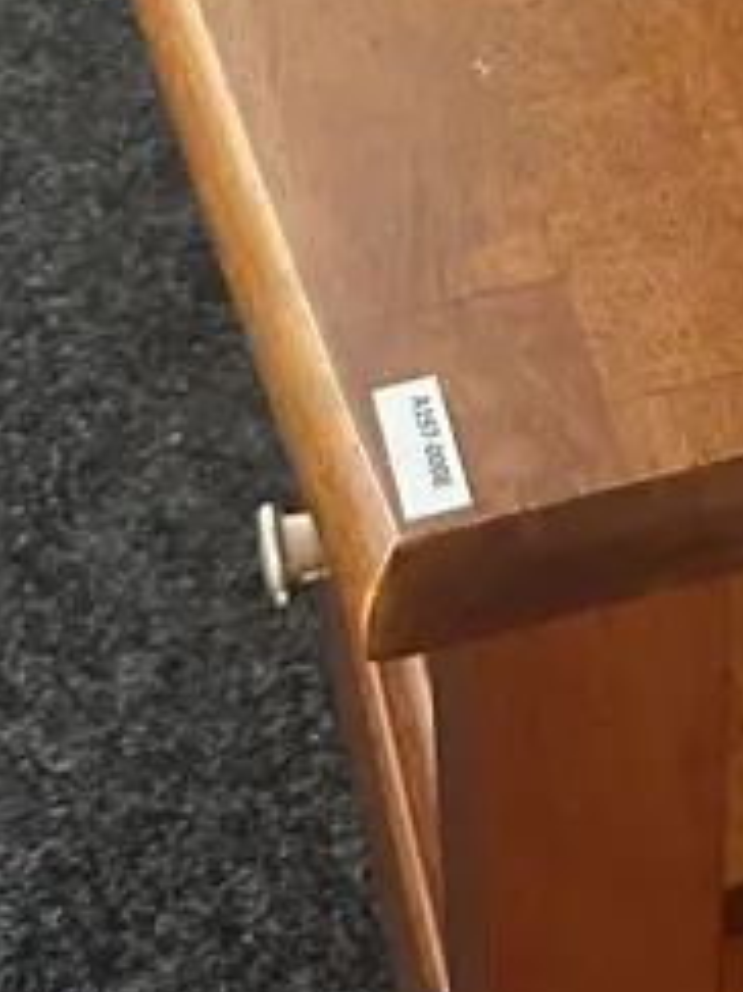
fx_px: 2893
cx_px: 906
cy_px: -449
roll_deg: -4.1
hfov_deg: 14.2
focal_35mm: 101
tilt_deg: -31.2
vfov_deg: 17.7
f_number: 1.78
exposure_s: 1/50
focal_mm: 6.86
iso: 400
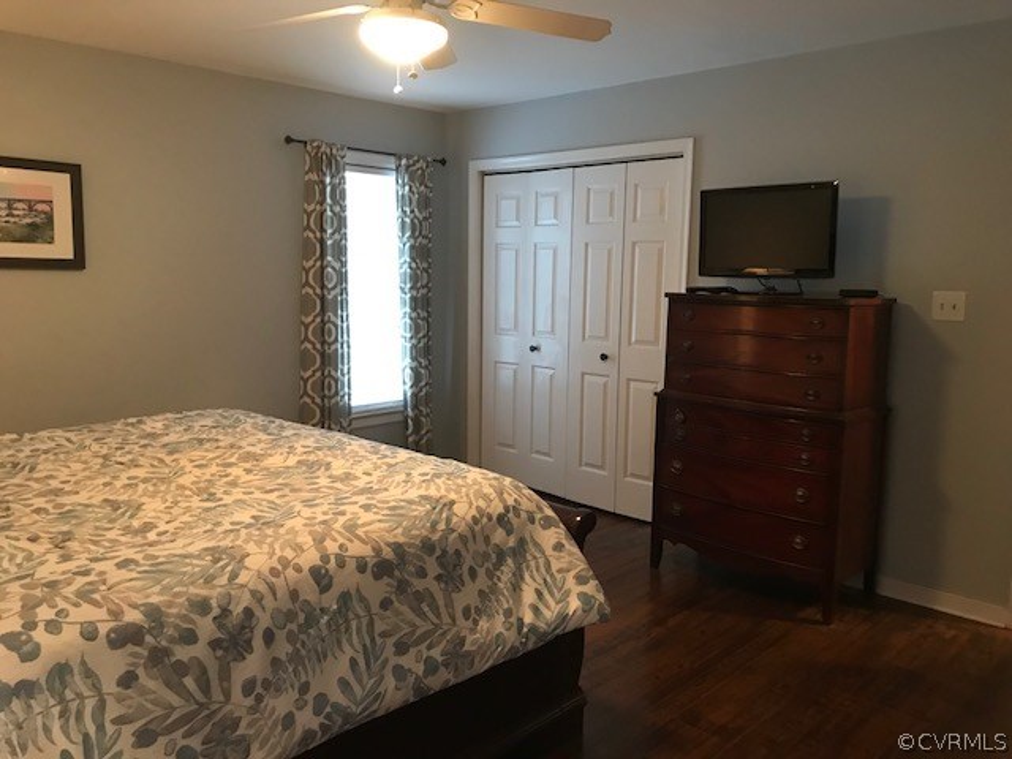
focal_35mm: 28
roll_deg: -0.8
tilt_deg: -6.3
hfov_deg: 63.4
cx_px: 506
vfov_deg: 49.7
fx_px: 819
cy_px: 380
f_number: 1.8
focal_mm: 3.99
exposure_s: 1/9
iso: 100
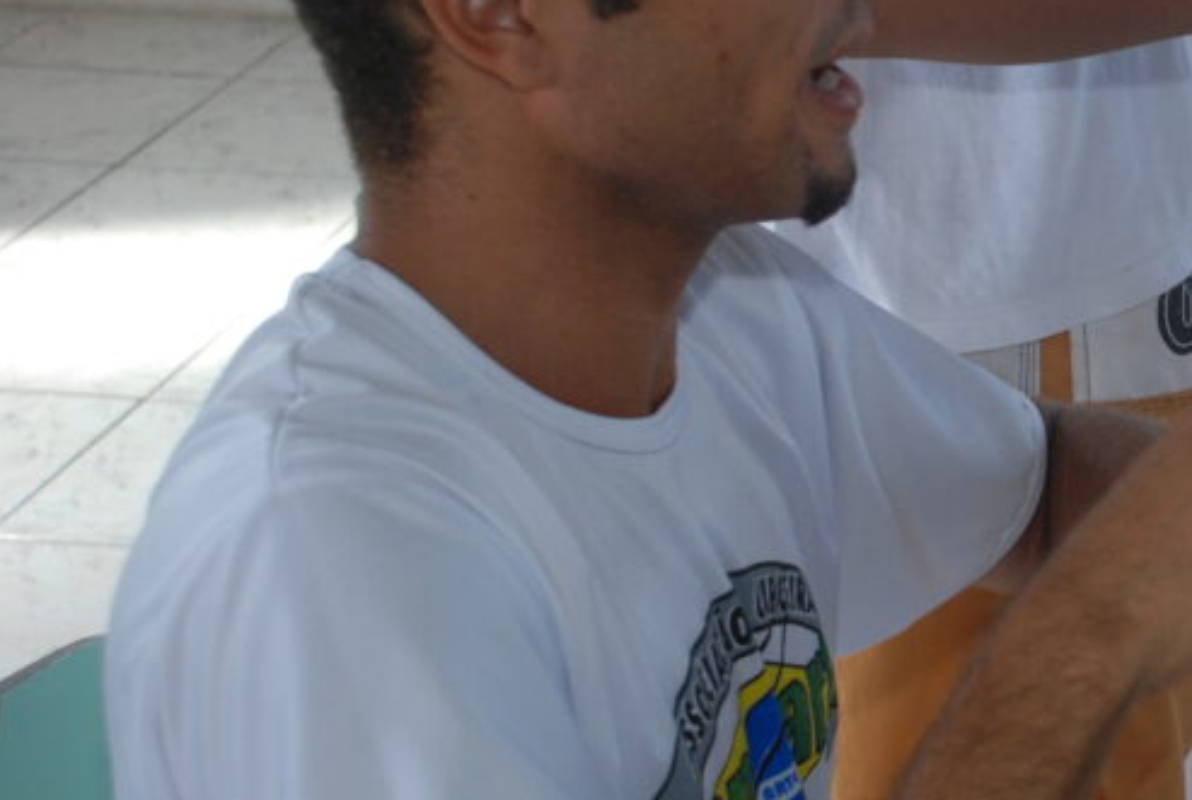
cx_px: 1236
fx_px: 3618
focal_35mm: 109
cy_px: 429
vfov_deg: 12.6
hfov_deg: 18.2
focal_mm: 35
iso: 400
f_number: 6.3
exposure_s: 1/160
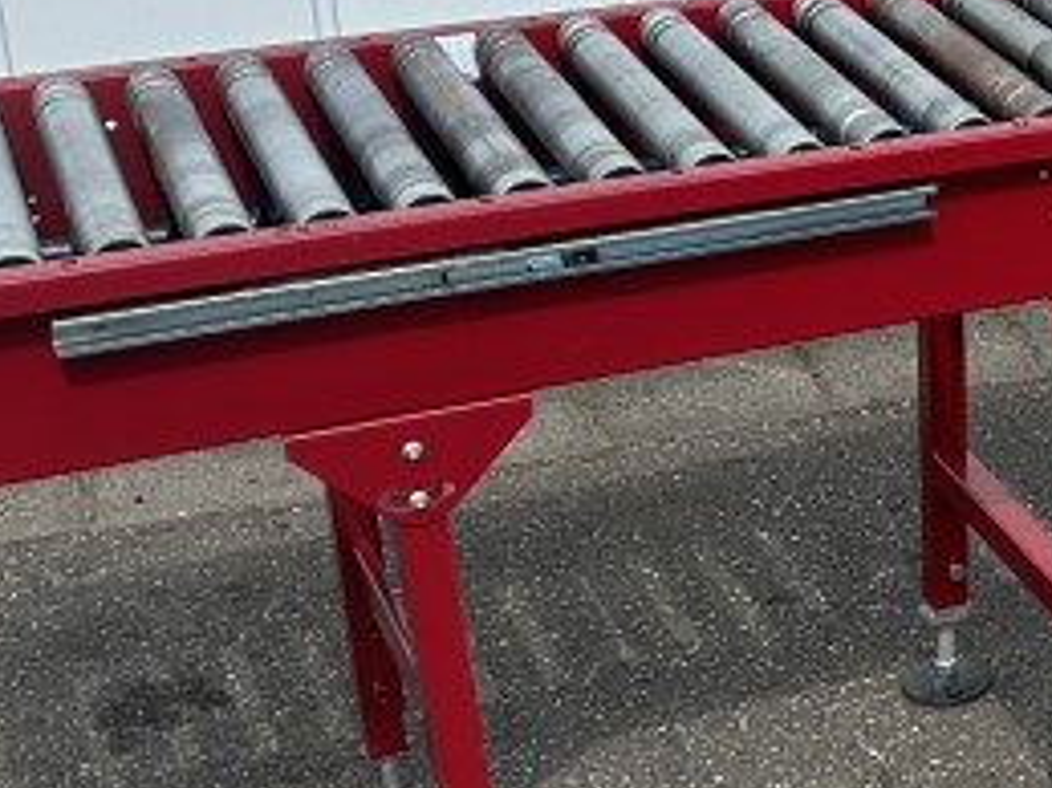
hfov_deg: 18.6
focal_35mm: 95
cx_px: 1523
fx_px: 2886
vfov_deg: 15.5
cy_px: 260
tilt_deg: -22.9
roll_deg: -2.2
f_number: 1.78
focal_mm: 6.86
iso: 80
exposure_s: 1/4348
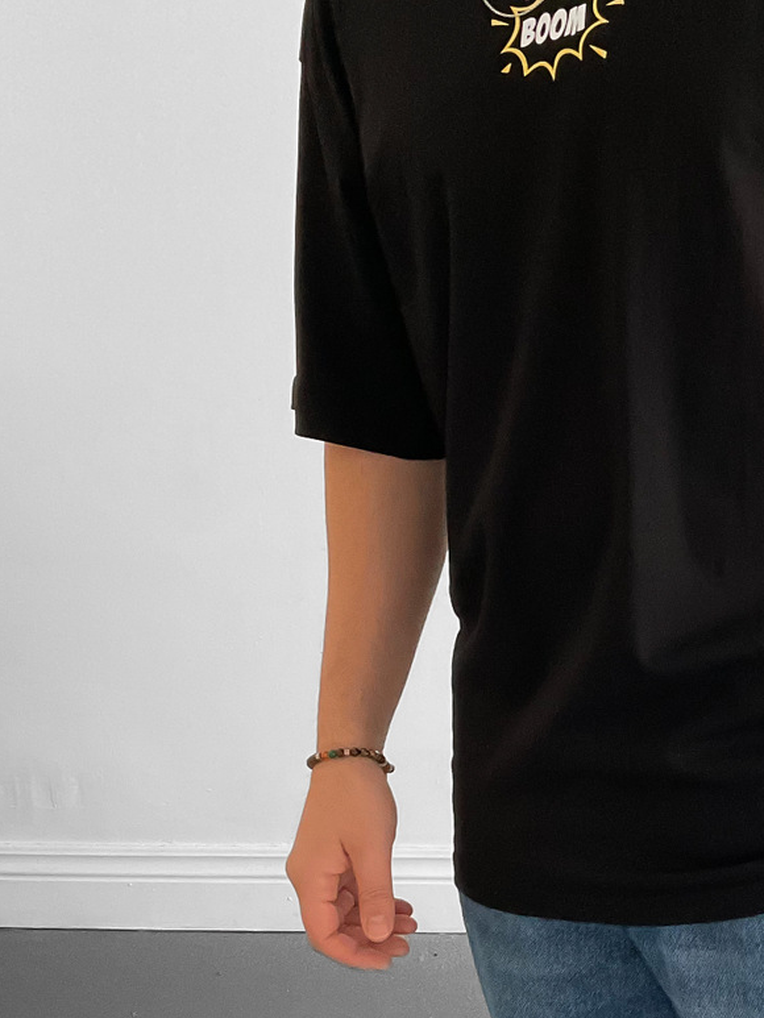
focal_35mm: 60
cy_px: 683
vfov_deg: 31.9
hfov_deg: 23.7
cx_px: 690
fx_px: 1765
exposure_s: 1/60
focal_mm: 3
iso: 200
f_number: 1.8
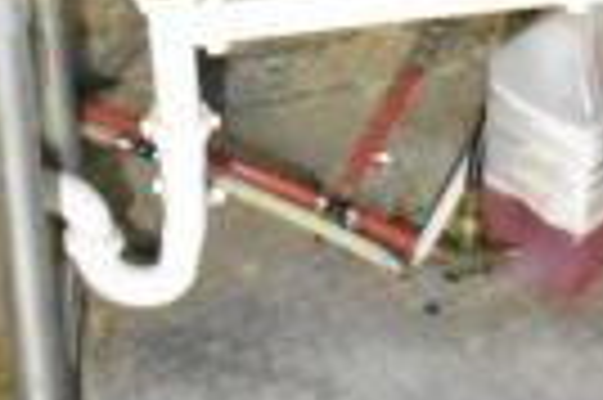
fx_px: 2058
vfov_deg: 10.2
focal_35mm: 123
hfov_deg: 16.6
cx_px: 464
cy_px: -402
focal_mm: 18
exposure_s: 1/15
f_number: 3.5
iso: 25600
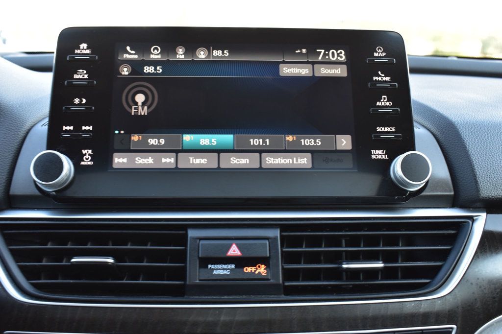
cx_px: 251
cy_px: 167
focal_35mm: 40
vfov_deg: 33.0
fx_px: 565
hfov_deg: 47.9
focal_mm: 27
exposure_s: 1/30
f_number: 7.1
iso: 400
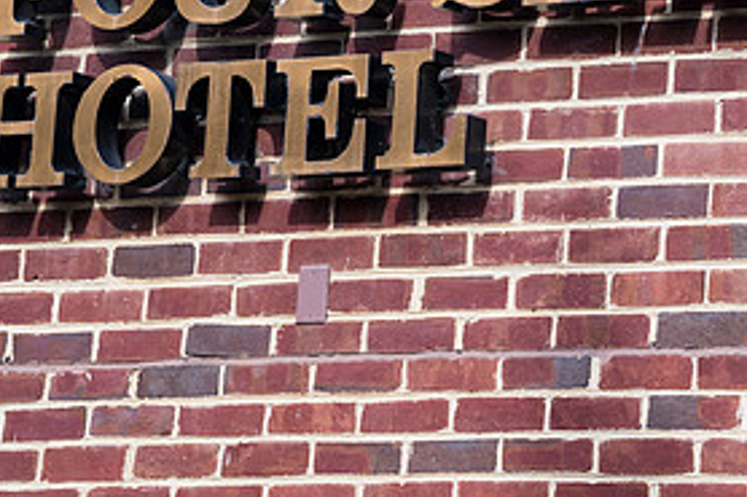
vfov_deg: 7.3
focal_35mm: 188
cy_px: -4
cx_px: 645
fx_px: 3899
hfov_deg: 10.9
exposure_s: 1/500
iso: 100
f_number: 4
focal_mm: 90
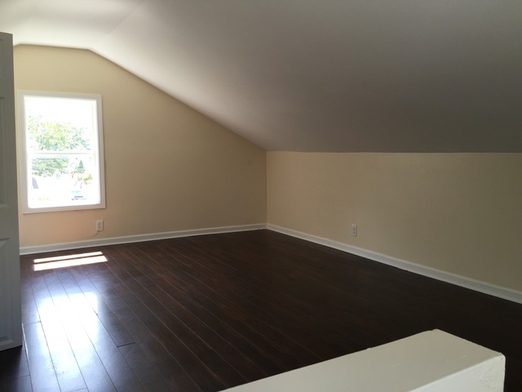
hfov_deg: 61.7
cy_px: 196
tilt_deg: -5.2
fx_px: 437
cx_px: 261
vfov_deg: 48.2
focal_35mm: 29
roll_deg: -0.9
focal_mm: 4.15
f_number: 2.2
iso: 40
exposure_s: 1/100
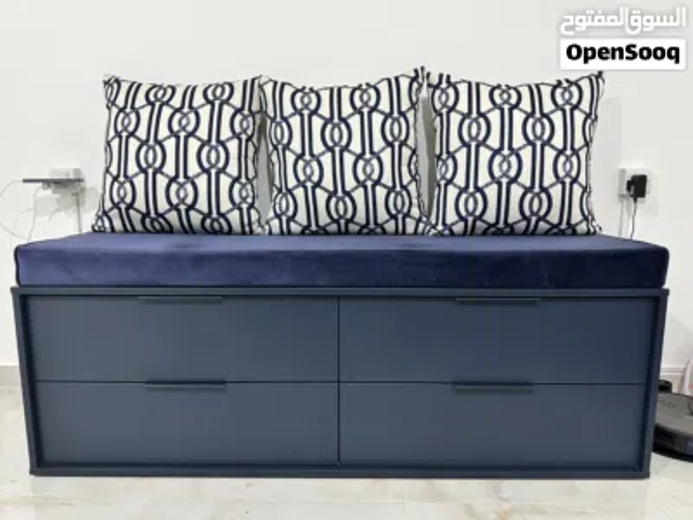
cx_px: 346
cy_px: 260
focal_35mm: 24
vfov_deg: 56.8
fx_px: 480
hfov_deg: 71.6
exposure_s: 1/50
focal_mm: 6.86
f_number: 1.78
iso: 400
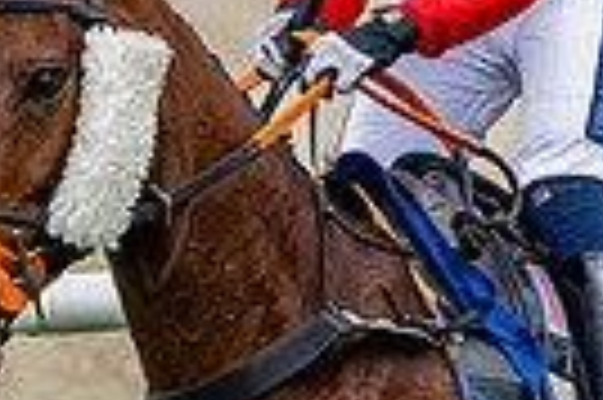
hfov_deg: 1.7
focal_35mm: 1187
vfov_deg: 1.2
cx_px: 476
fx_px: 19858
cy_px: 556
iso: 400
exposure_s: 1/1250
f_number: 4
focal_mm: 150
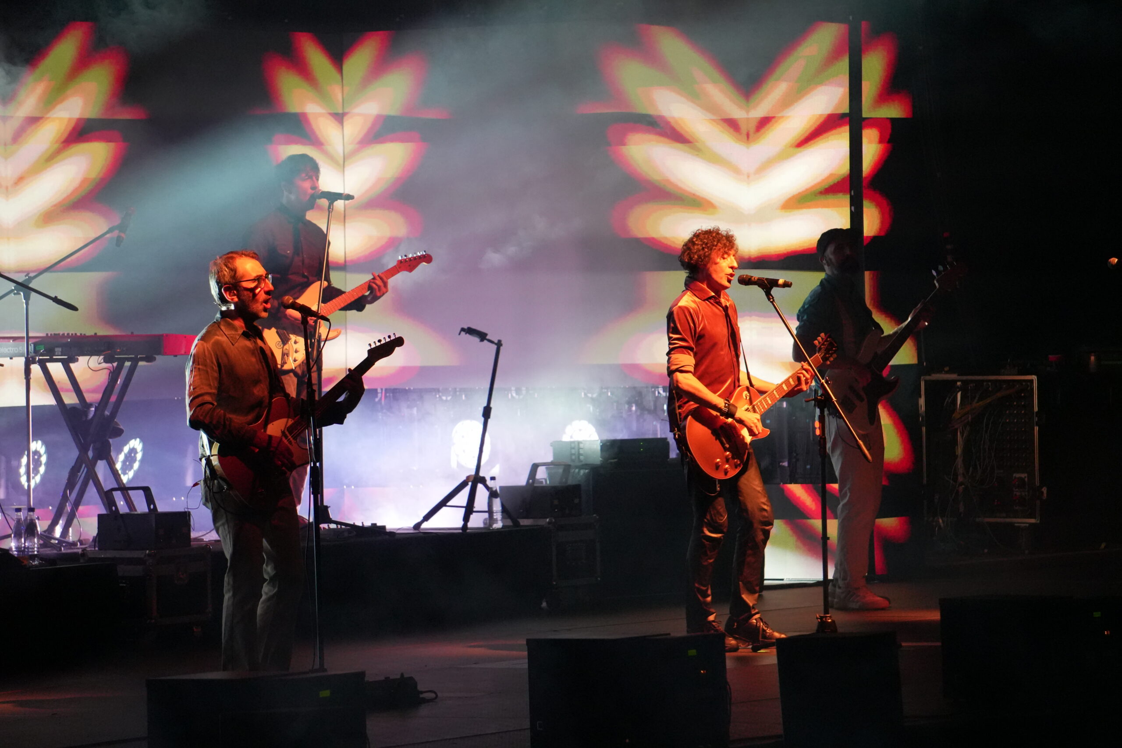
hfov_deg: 10.9
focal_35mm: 189
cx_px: 561
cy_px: 374
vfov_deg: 7.3
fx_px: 5890
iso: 4000
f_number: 5.6
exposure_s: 1/320
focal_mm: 126
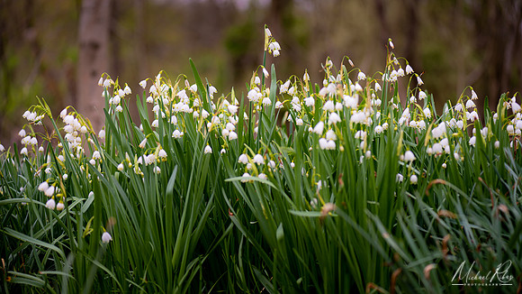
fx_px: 1522
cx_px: 261
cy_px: 121
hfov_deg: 19.5
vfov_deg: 11.0
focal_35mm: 110
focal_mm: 105
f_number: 3.3
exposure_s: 1/350
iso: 100
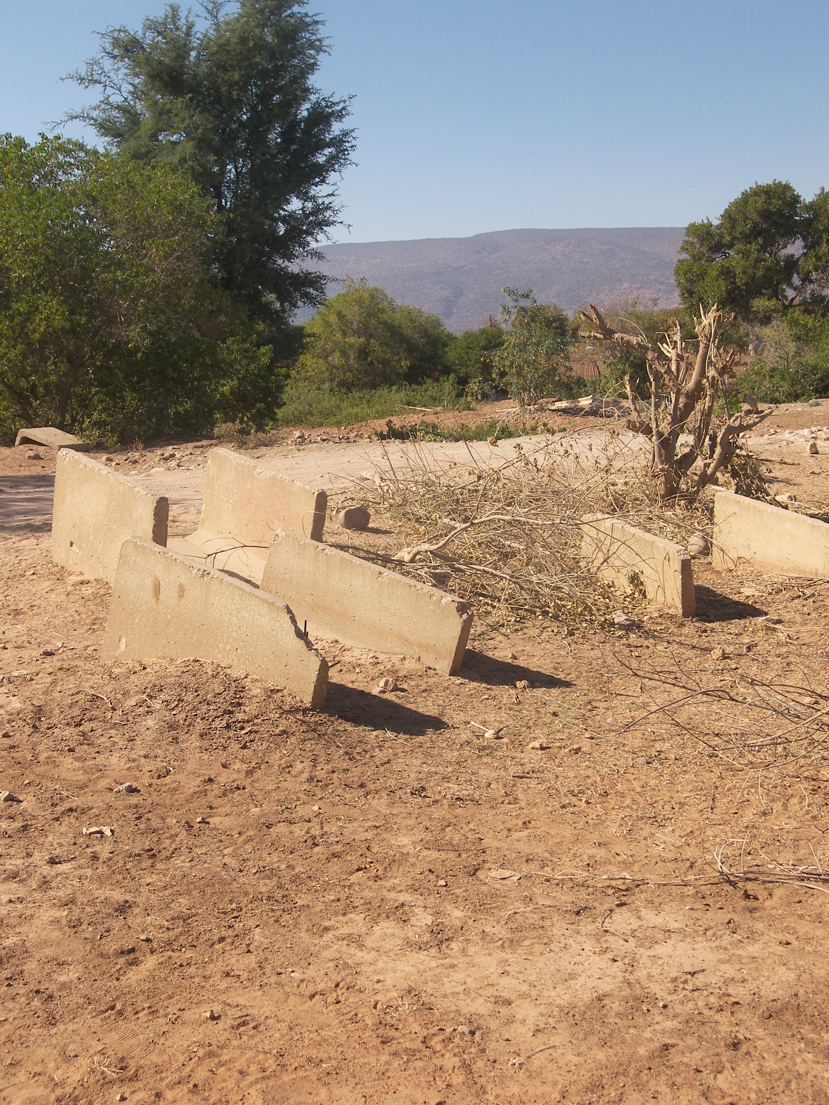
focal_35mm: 41
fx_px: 1309
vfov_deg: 45.8
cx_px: 414
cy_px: 552
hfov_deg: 35.1
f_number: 3.2
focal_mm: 8.7
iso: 50
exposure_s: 1/800
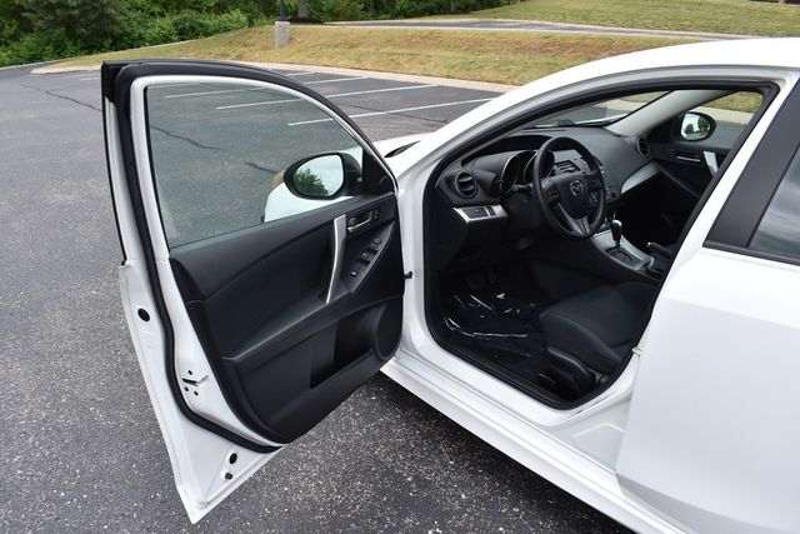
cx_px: 400
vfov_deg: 48.0
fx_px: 600
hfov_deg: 67.4
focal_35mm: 27
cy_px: 267
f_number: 8
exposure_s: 1/250
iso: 180
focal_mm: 18
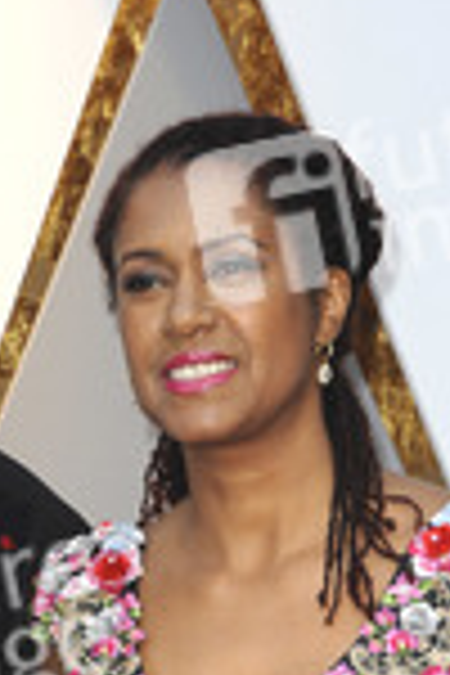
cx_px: 11
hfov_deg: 5.3
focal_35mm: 261
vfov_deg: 7.8
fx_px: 4893
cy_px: 873
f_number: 9
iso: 800
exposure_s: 1/250
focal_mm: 98
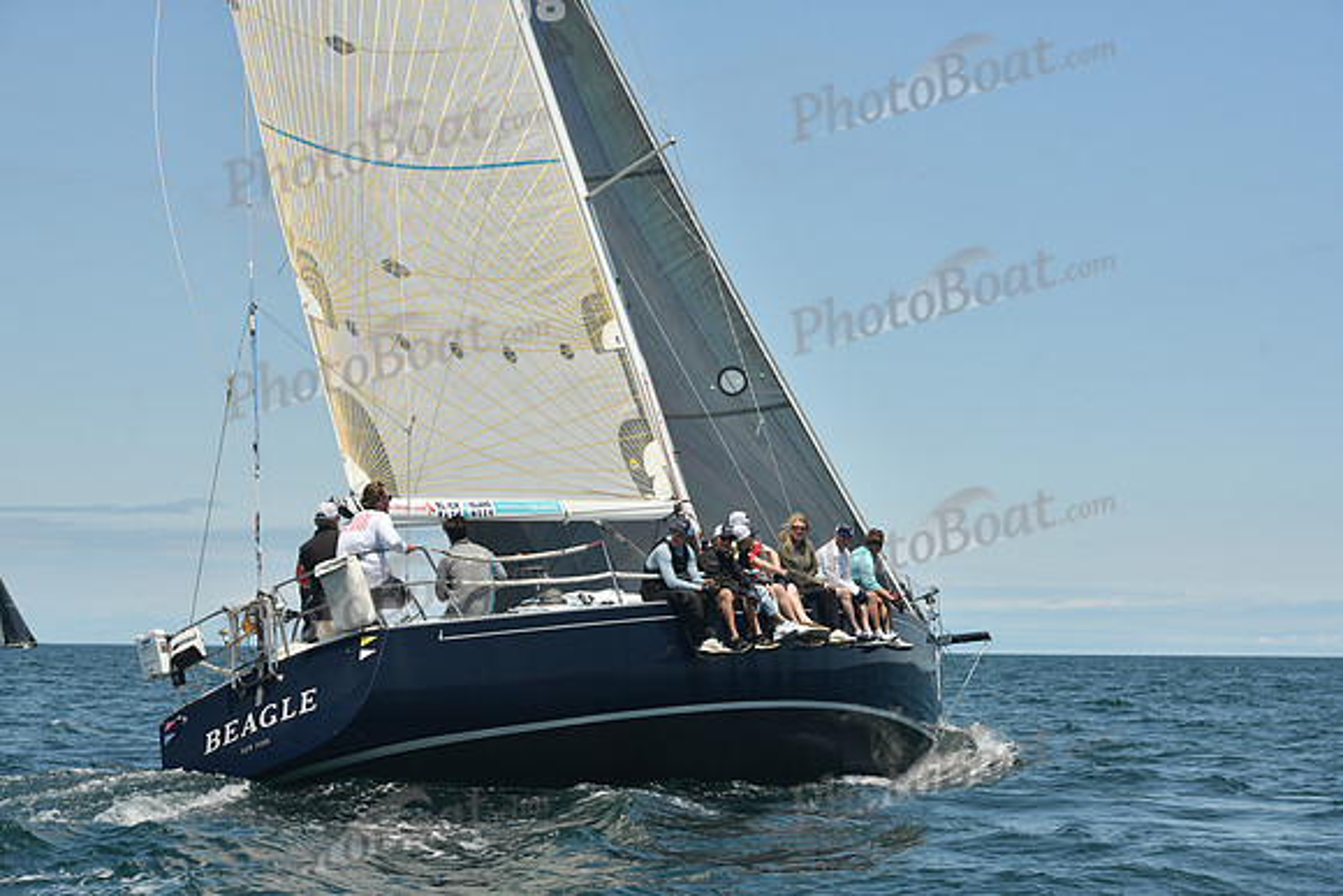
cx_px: 672
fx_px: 2612
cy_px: 448
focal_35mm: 70
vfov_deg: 19.5
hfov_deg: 28.8
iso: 320
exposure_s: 1/640
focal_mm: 70
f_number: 8
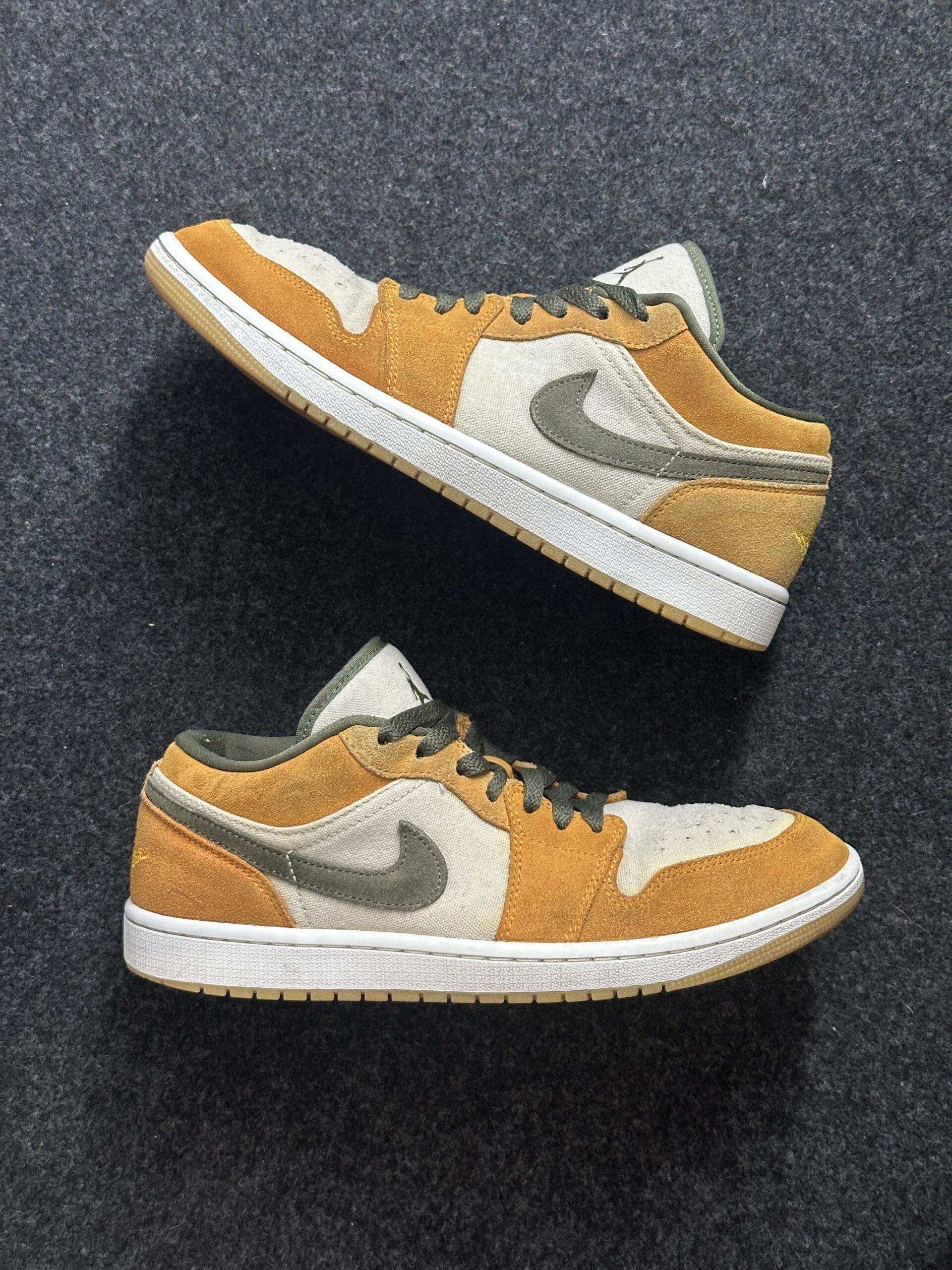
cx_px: 476
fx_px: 1760
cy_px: 635
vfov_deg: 39.7
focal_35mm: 48
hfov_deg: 30.3
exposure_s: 1/33
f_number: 1.78
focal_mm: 6.86
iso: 250
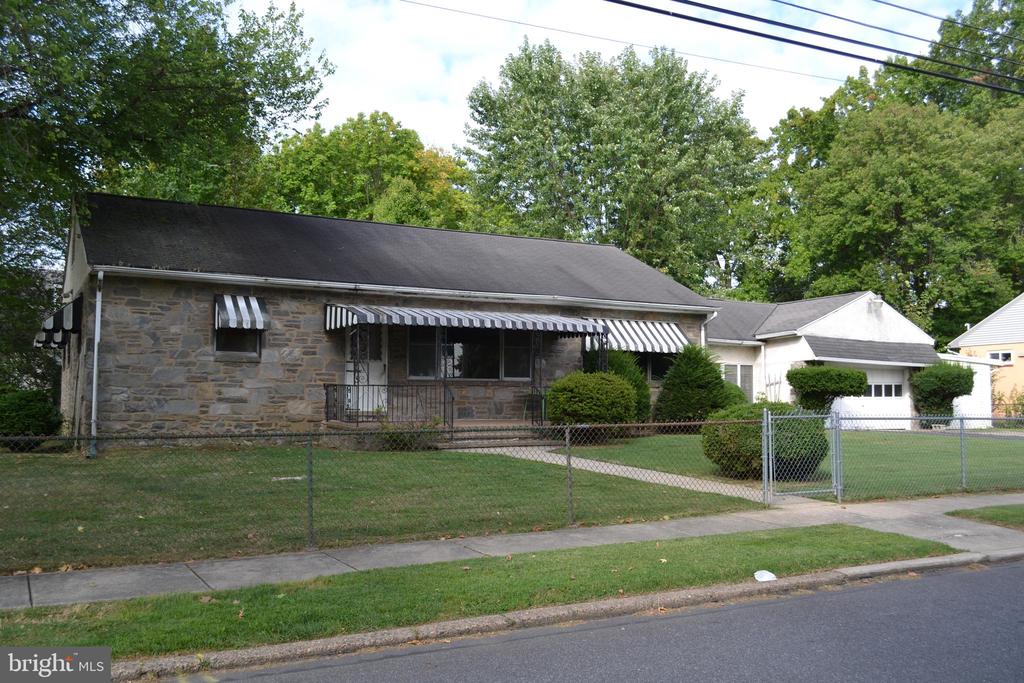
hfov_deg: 57.2
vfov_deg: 40.0
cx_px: 512
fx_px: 939
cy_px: 342
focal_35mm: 33
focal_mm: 22
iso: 100
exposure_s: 1/160
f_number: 6.3
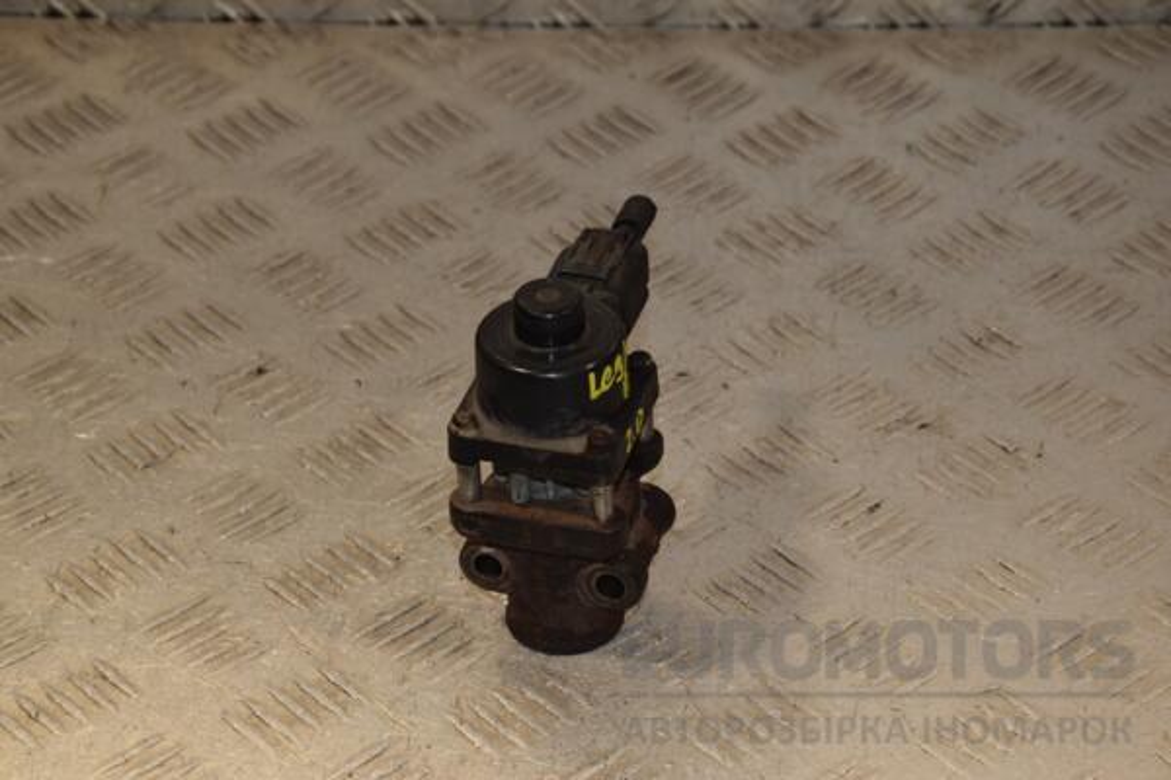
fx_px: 3415
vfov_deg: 13.0
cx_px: 586
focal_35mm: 105
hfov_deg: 19.5
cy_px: 390
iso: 800
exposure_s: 1/200
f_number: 8
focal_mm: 70
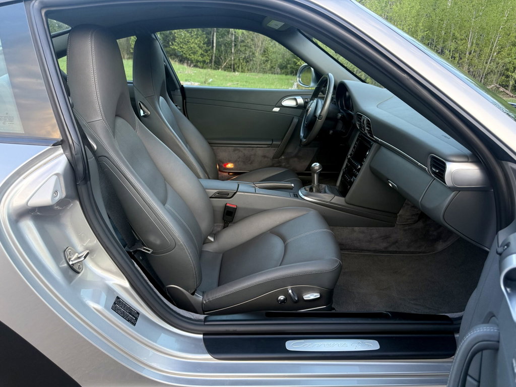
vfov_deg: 56.8
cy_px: 194
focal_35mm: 24
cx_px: 258
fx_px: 358
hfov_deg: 71.6
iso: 200
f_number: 1.78
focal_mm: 6.76
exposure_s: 1/100
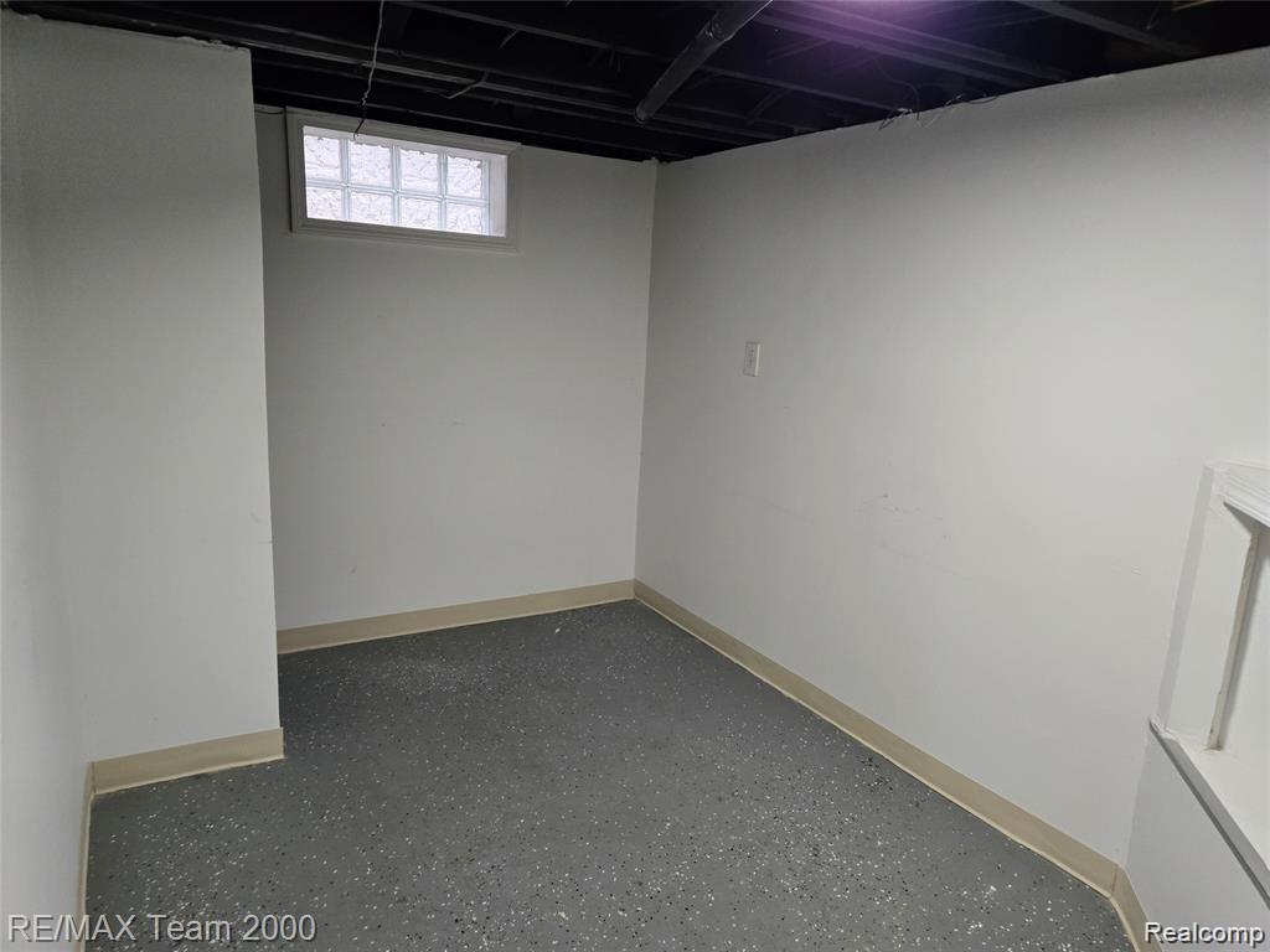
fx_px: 844
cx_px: 635
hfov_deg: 73.9
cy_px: 476
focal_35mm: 23
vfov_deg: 58.9
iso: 500
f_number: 1.8
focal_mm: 5.4
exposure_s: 1/120
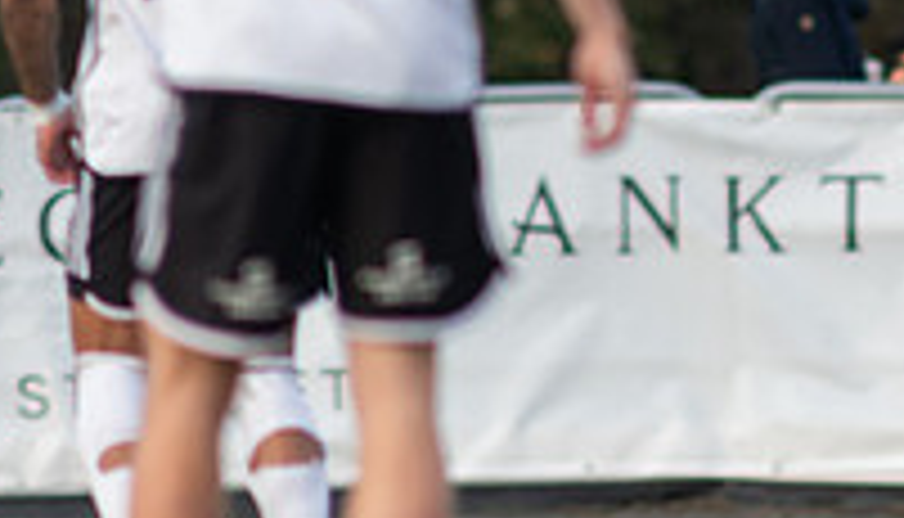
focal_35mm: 2112
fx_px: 50835
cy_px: 350
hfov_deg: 1.0
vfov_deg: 0.6
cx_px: 1230
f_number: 3.2
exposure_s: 1/1250
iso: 640
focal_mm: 300
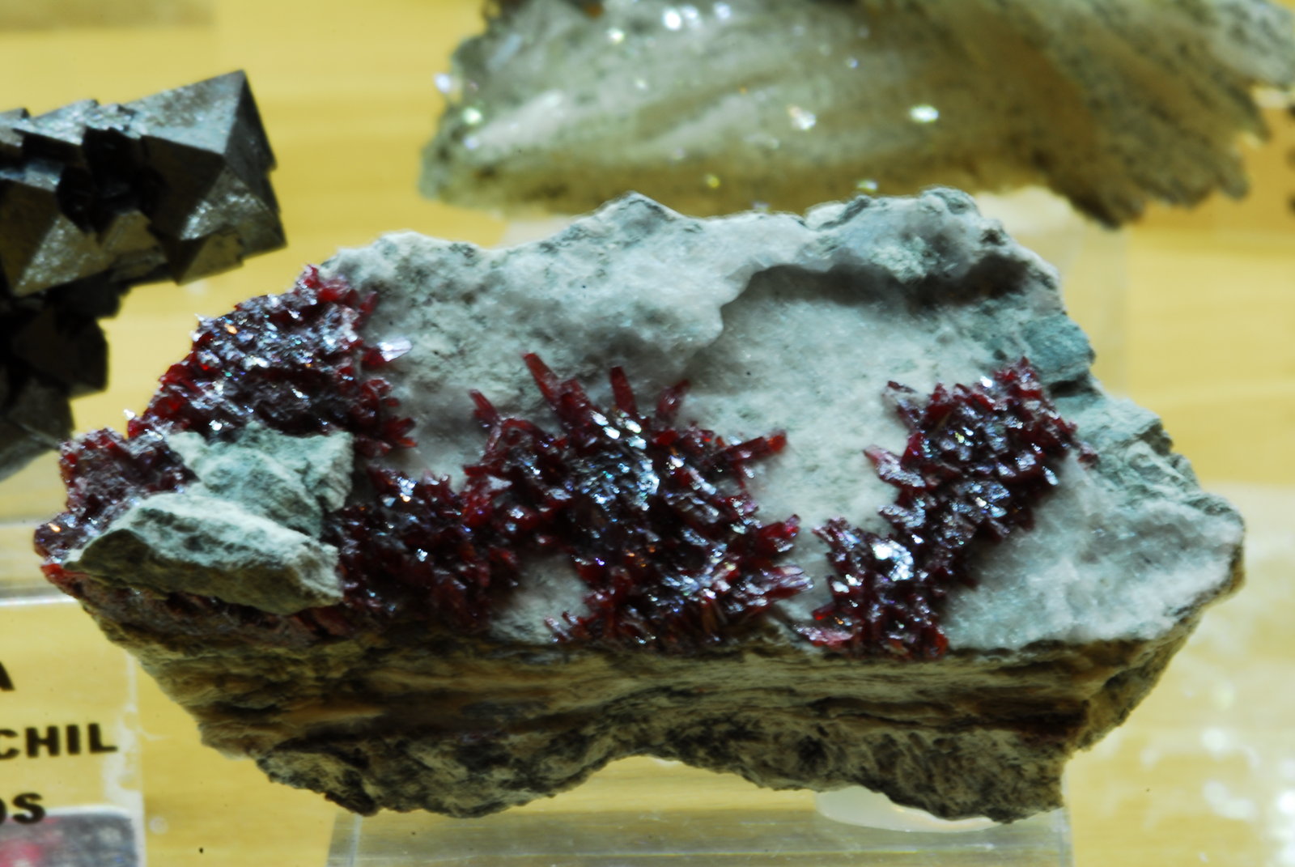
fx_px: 5672
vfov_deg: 8.7
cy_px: 434
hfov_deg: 13.0
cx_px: 648
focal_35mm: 158
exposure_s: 1.8
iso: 100
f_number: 40
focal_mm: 105
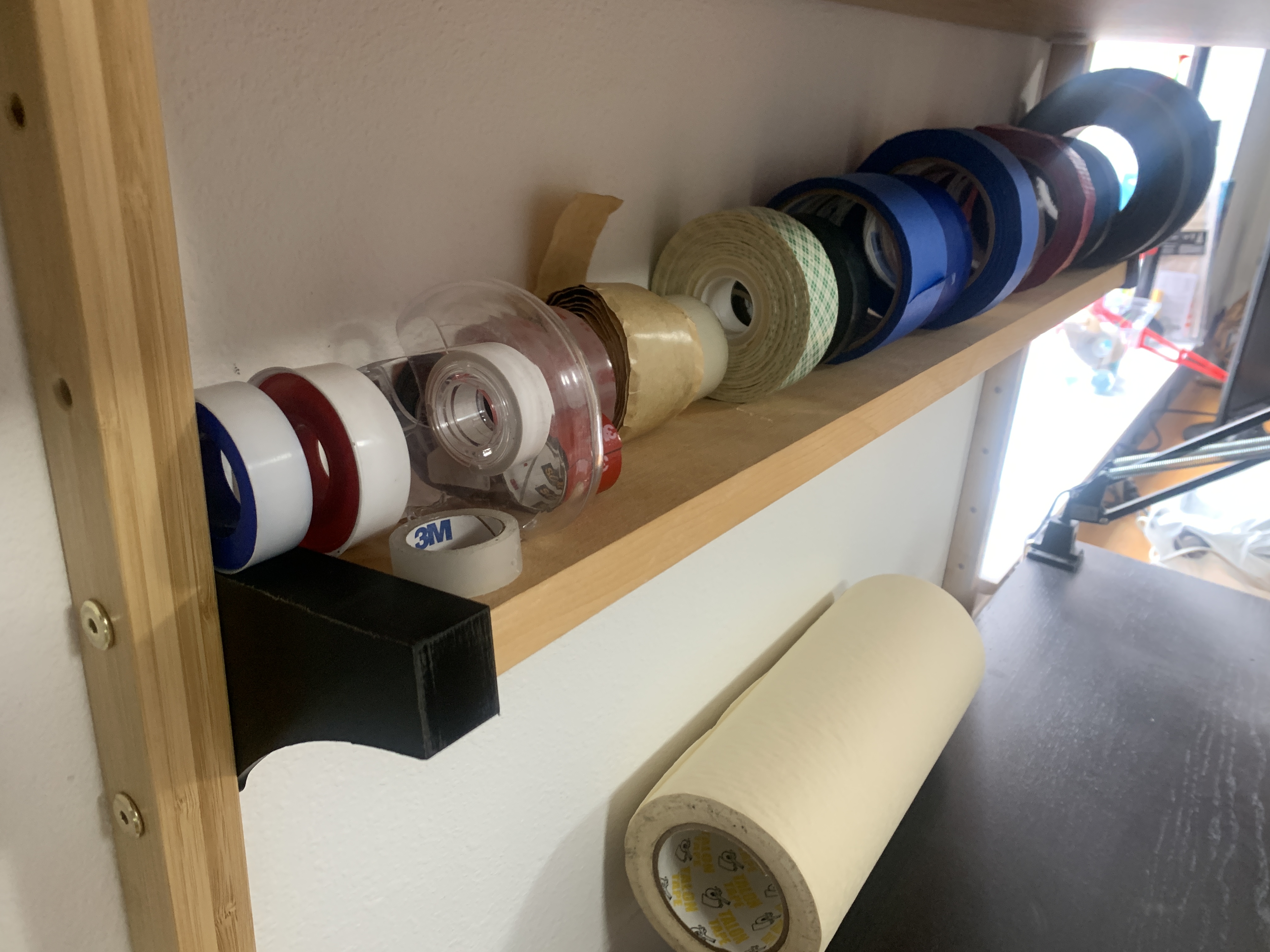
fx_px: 954
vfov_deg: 53.1
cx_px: 635
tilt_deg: -22.6
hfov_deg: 67.3
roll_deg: -3.2
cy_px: 476
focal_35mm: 26
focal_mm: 4.25
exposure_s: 1/60
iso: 200
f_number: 1.8
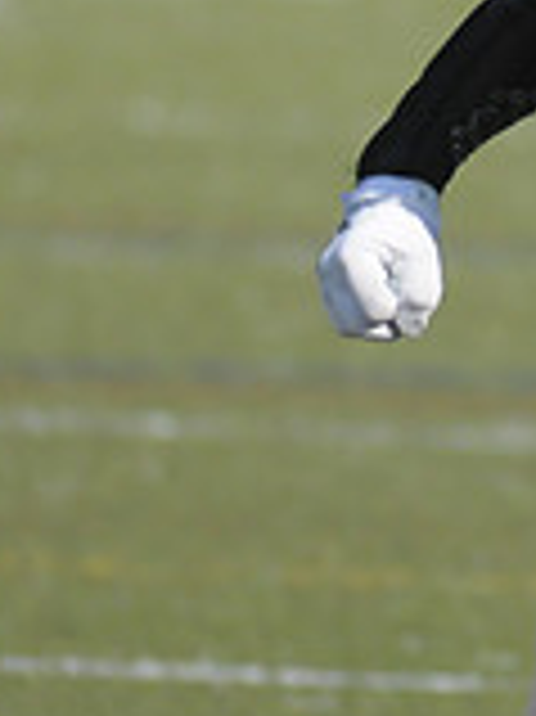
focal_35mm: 1051
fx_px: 21728
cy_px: 133
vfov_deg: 1.9
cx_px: 1203
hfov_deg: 1.4
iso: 1600
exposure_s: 1/8000
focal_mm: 200
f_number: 4
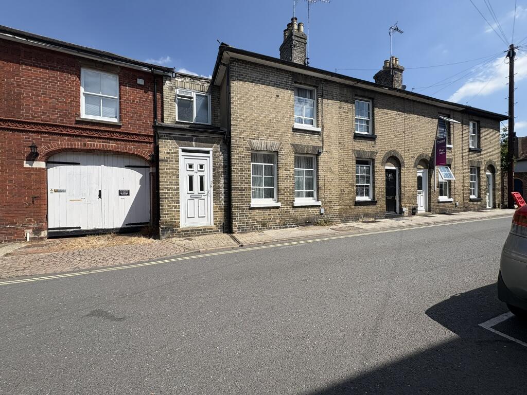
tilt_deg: +1.0
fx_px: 213
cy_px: 198
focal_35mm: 14
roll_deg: +2.4
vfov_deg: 85.7
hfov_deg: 102.1
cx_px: 264
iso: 50
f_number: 2.2
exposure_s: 1/2415
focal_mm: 2.22
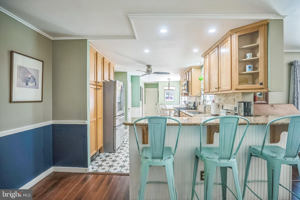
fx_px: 133
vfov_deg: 73.7
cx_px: 150
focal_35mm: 16
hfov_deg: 96.7
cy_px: 100
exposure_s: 1/60
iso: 500
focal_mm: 16
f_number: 4
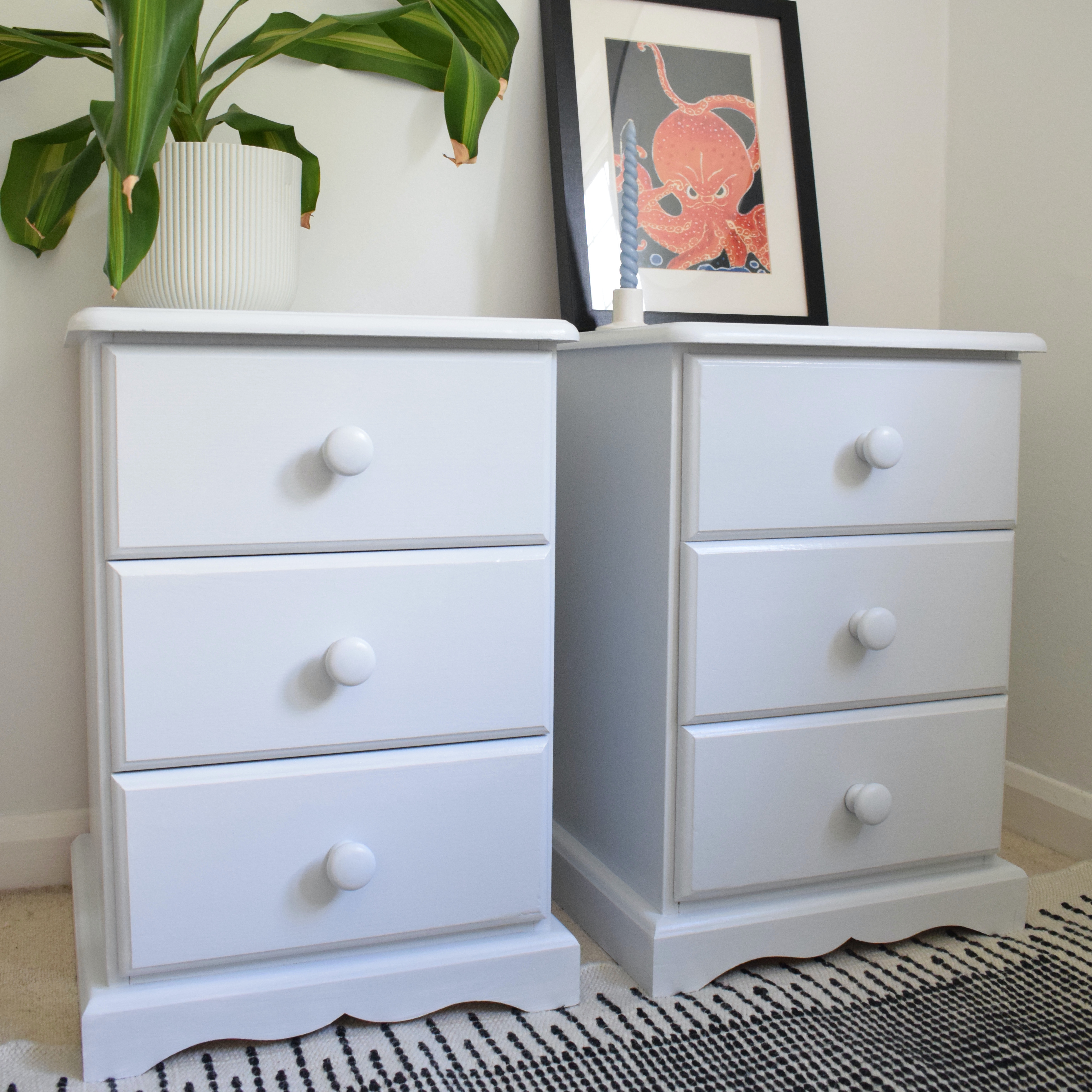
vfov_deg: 47.2
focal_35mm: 35
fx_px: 1249
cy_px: 500
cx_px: 547
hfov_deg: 47.2
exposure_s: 1/80
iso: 2000
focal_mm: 18
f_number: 5.6
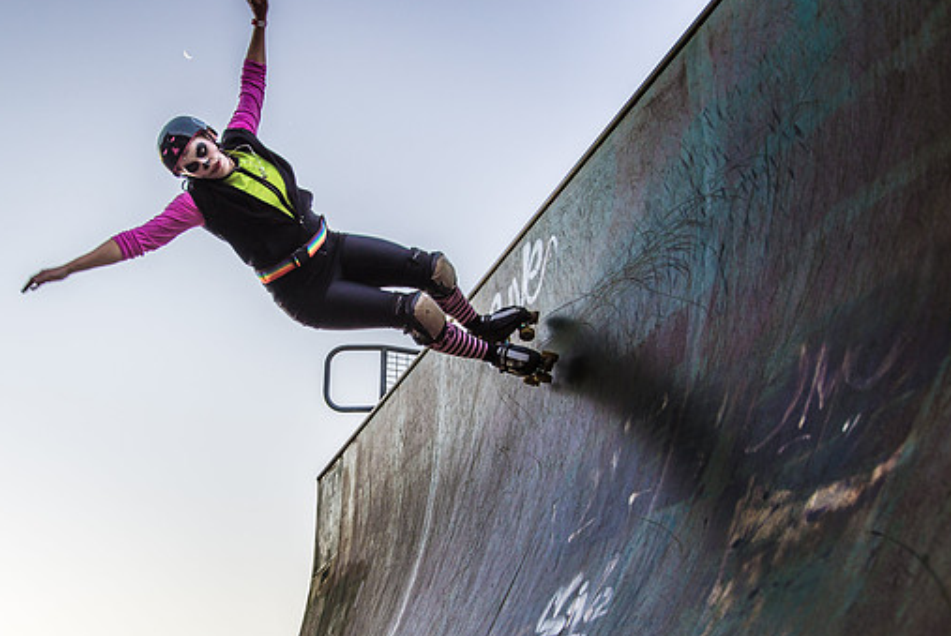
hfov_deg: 48.4
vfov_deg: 33.5
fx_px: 1058
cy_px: 320
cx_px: 443
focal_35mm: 40
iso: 100
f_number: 4
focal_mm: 35
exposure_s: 1/180
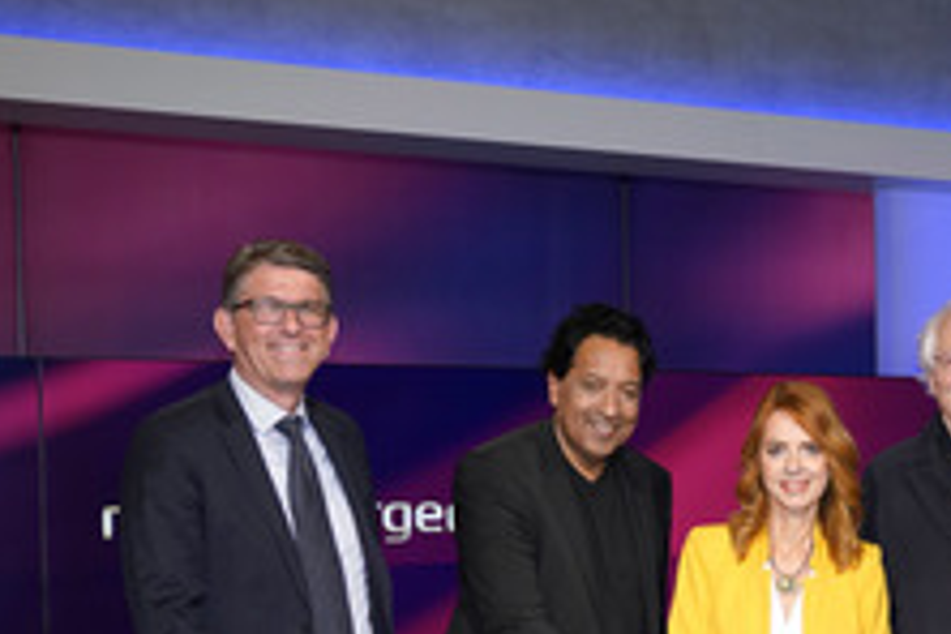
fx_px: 1875
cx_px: 850
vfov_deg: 18.9
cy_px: 565
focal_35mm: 71
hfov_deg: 27.5
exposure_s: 1/160
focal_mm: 35
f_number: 5
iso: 1600
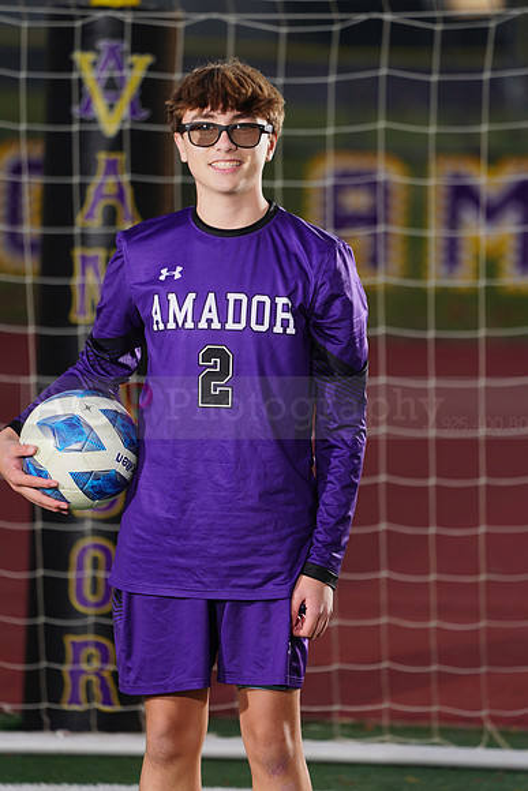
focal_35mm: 400
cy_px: 396
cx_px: 264
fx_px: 8794
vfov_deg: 5.2
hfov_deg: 3.4
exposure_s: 1/200
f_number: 7.1
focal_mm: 400
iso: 200
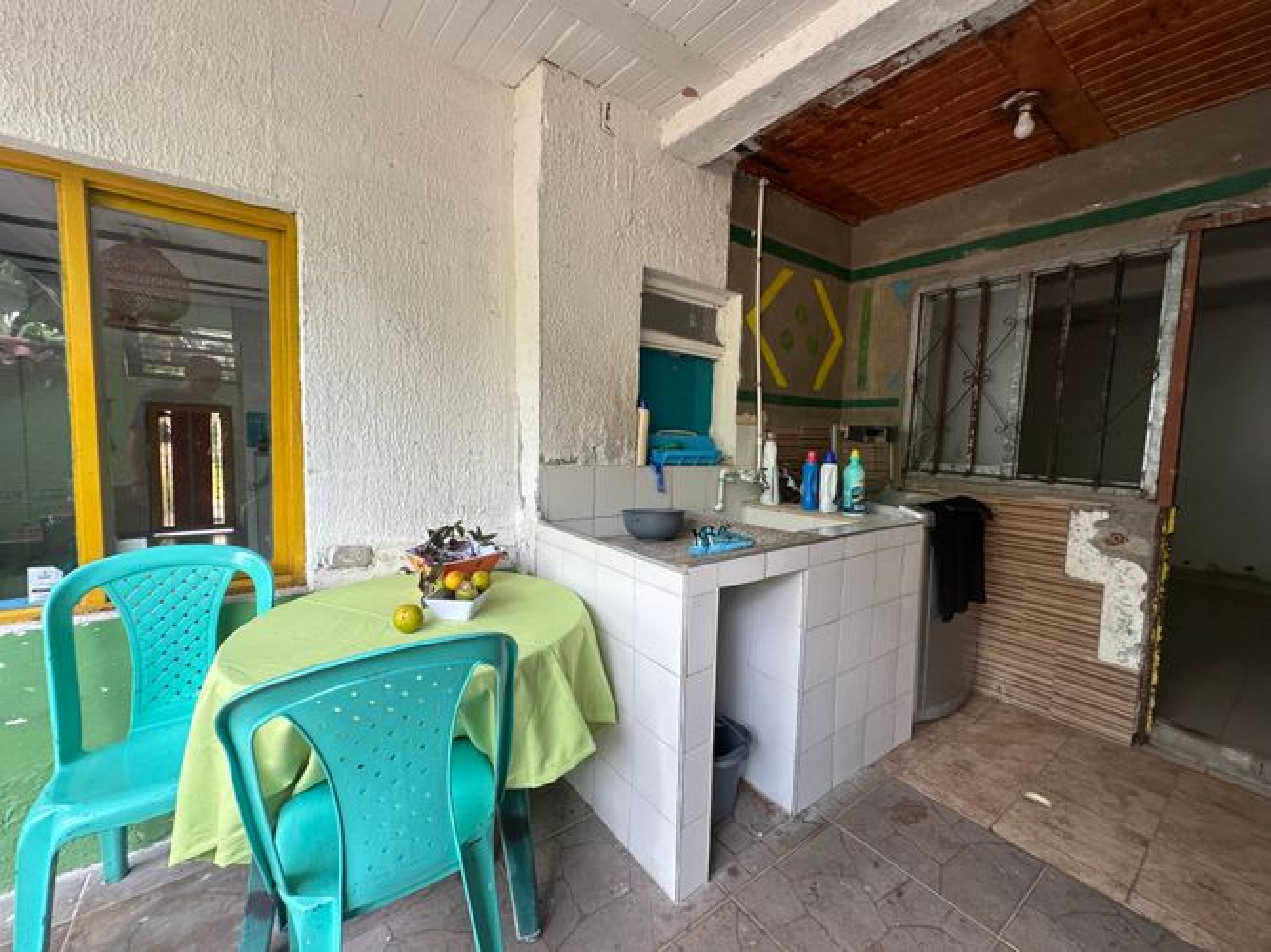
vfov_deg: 85.7
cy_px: 476
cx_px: 636
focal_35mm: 14
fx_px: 514
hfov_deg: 102.1
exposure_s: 1/99
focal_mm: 2.22
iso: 64
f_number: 2.2
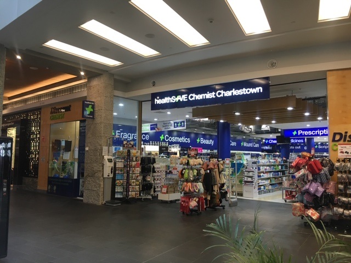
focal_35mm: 29
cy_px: 132
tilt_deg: +3.6
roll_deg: -0.7
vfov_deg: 48.2
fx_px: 294
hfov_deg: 61.7
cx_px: 176
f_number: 2.2
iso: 50
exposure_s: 1/33
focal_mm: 4.15
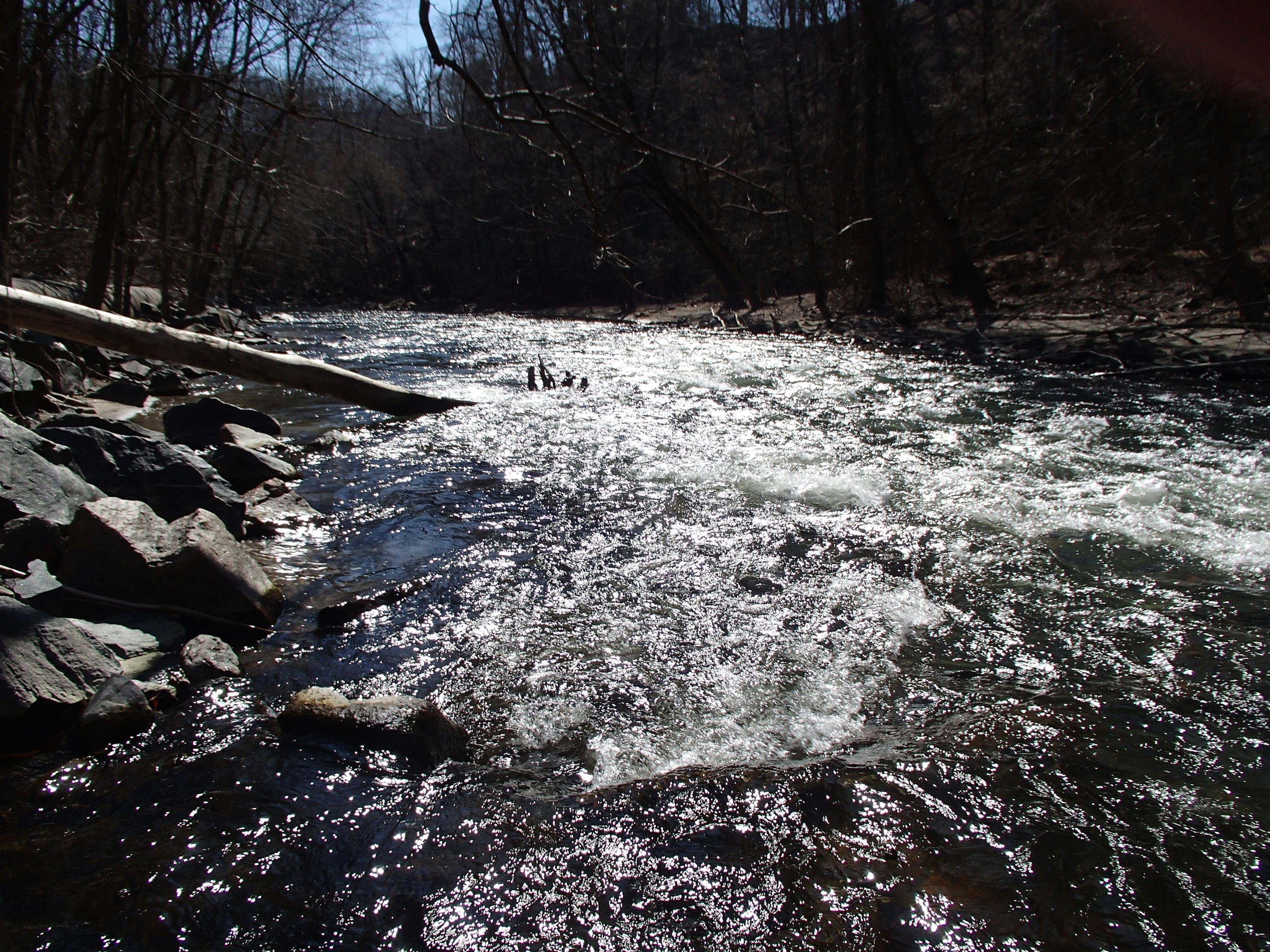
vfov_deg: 49.7
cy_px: 476
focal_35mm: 28
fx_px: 1027
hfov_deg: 63.4
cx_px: 635
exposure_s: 1/160
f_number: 11
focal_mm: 5
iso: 100
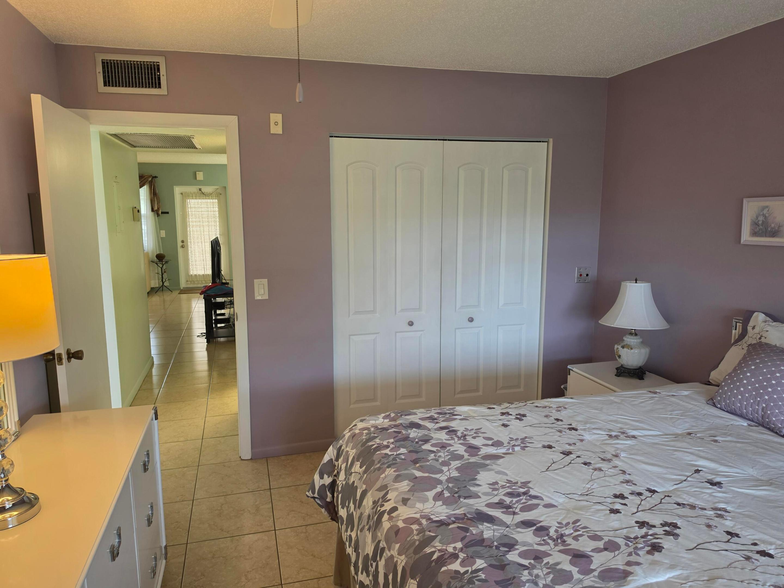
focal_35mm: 23
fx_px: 521
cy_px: 294
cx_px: 392
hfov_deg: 73.9
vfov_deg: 58.9
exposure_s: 1/120
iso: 200
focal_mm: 6.5
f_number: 1.4
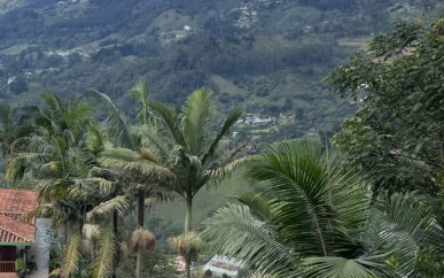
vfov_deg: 17.8
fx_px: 883
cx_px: 52
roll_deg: -0.1
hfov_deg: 27.3
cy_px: 163
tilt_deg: -6.3
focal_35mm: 73
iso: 32
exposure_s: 1/1667
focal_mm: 4.2
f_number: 1.6
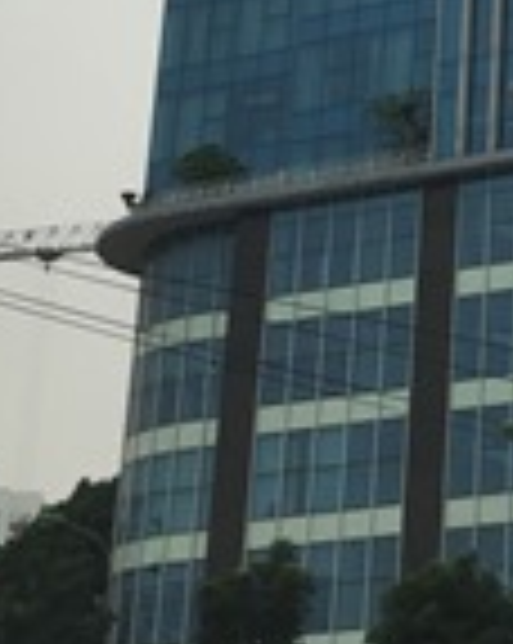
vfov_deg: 14.3
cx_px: 832
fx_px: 2415
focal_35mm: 127
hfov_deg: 11.5
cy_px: -275
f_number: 2.2
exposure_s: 1/166
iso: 32
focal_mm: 4.15
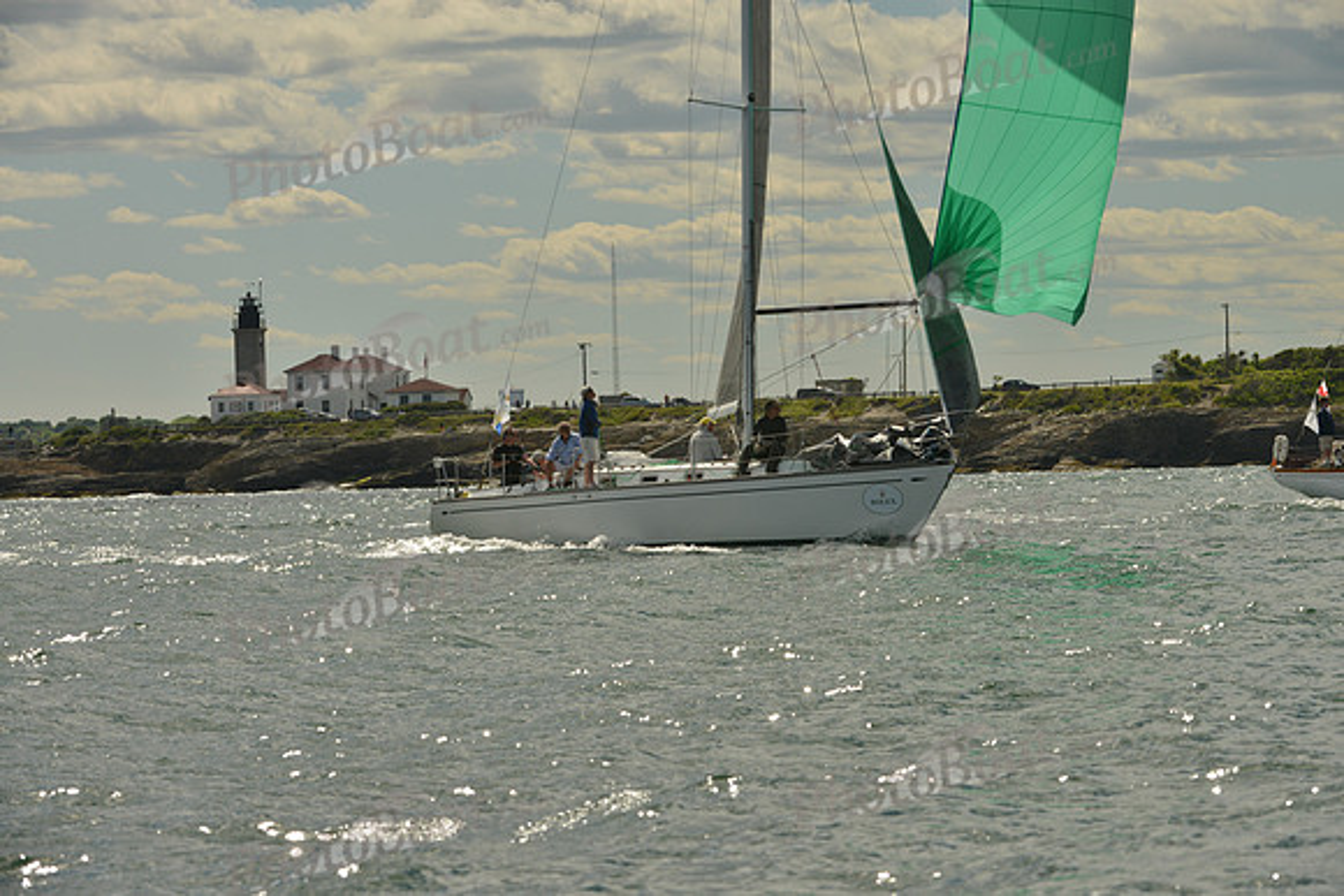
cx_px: 672
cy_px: 448
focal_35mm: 200
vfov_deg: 6.9
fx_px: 7468
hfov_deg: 10.3
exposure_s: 1/1250
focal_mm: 200
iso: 400
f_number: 10
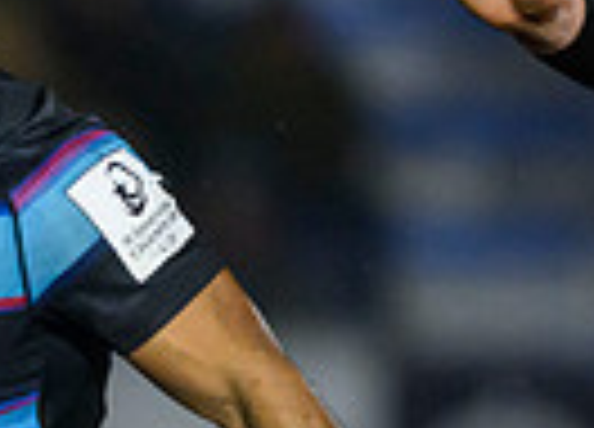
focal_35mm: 2479
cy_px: 634
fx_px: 41928
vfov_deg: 0.6
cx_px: -571
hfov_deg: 0.8
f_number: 3.2
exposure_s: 1/3200
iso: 5000
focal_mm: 400
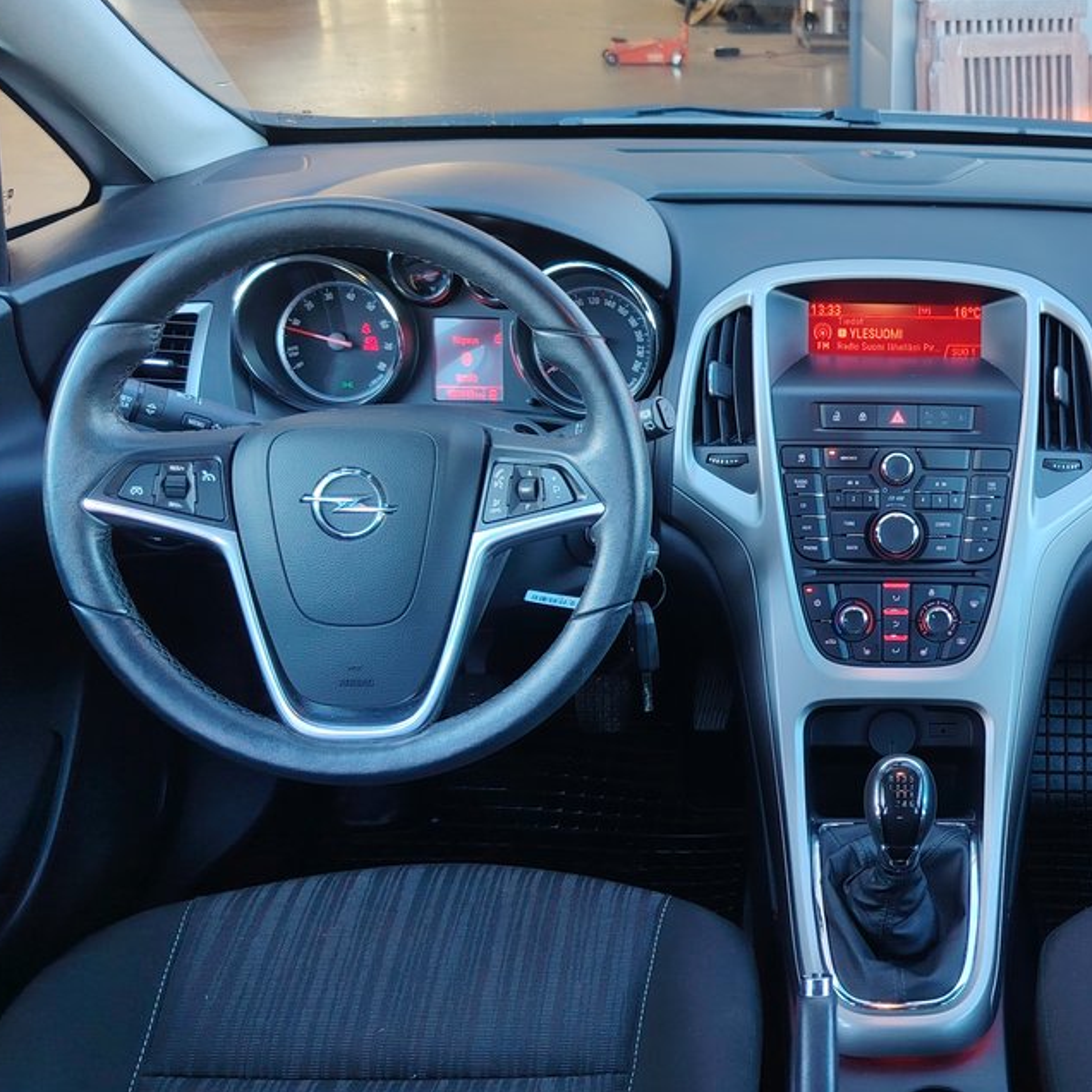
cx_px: 922
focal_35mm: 40
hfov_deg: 39.6
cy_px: 573
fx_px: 1428
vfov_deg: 41.8
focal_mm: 5.25
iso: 203
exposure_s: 1/33.3
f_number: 1.75
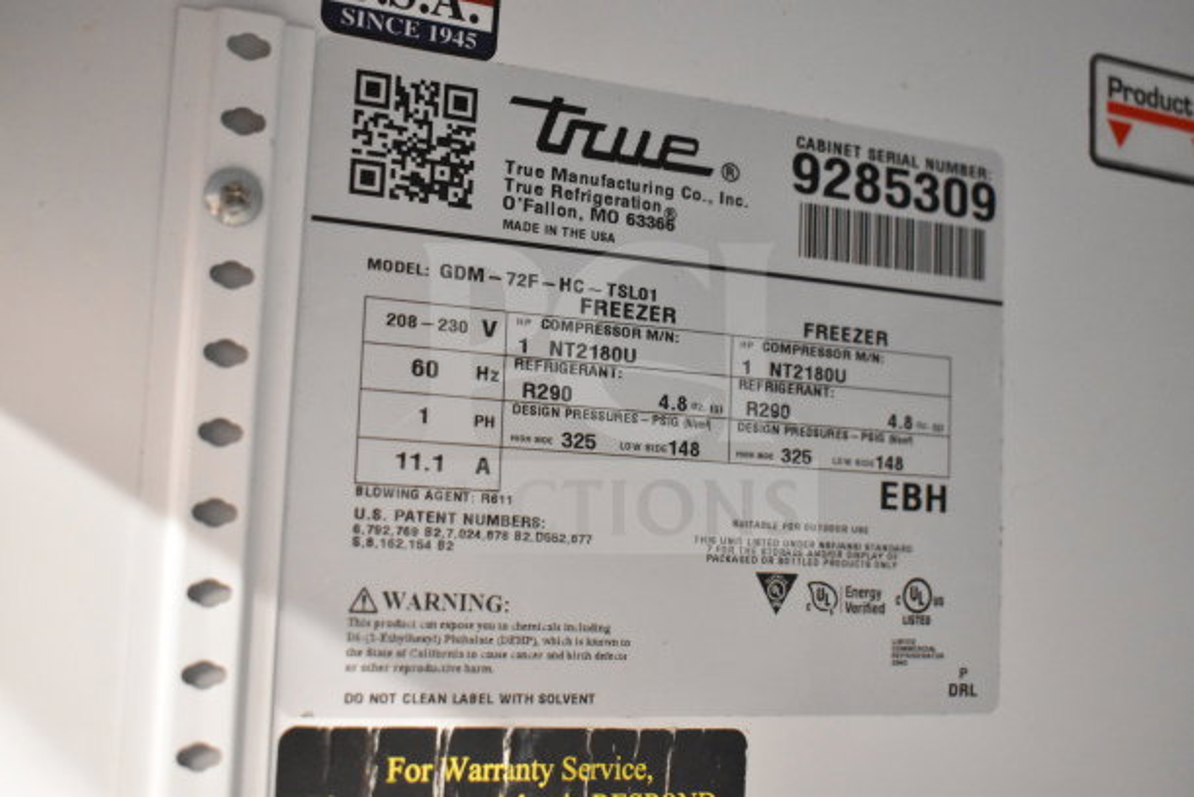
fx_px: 1493
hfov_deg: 43.6
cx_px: 597
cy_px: 398
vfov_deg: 29.9
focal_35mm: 45
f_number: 4.2
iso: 6400
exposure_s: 1/50
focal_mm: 30
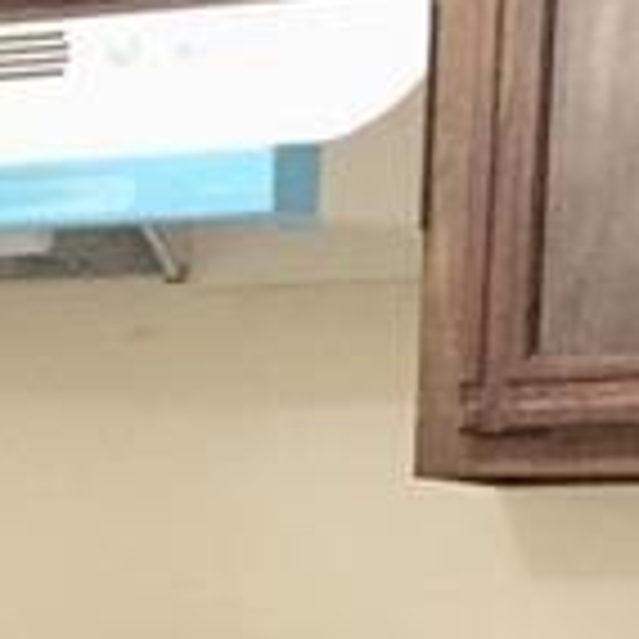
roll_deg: -0.5
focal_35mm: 139
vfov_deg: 11.5
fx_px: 2903
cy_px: 1220
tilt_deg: -11.5
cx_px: -225
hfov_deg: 12.1
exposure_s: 1/20
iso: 250
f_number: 2.2
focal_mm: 4.15
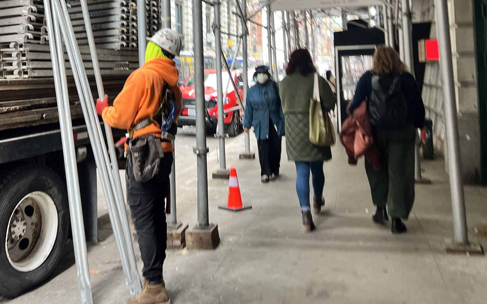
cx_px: 152
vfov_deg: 31.1
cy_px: 58
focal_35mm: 40
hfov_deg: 48.2
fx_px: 531
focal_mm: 5.7
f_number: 1.5
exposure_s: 1/120
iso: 125
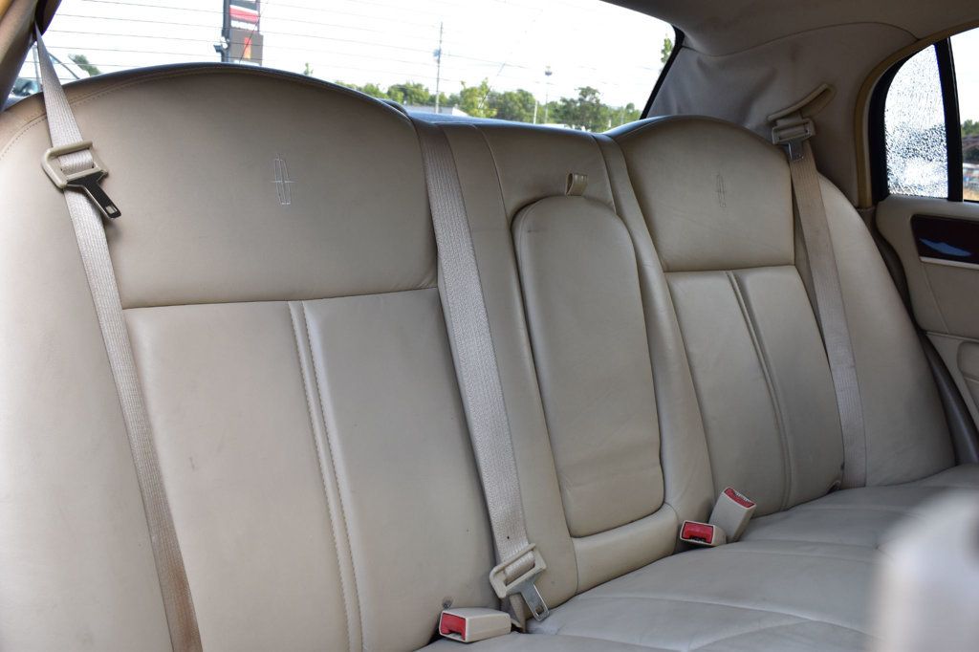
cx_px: 490
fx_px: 897
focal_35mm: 33
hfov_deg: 57.2
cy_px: 326
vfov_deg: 39.9
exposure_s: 1/50
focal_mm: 22
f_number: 8
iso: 400
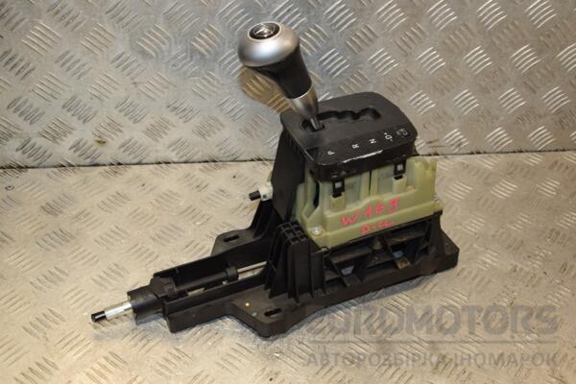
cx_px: 288
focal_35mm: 48
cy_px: 192
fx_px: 768
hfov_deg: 41.1
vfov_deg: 28.1
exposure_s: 1/200
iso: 800
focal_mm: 32
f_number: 5.6
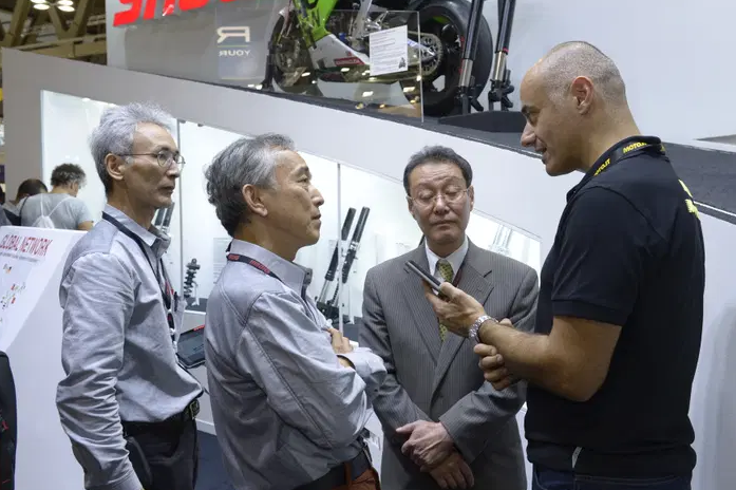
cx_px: 399
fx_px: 797
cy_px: 221
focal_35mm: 39
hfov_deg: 49.5
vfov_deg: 34.1
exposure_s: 1/80
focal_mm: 34
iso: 1250
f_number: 7.1
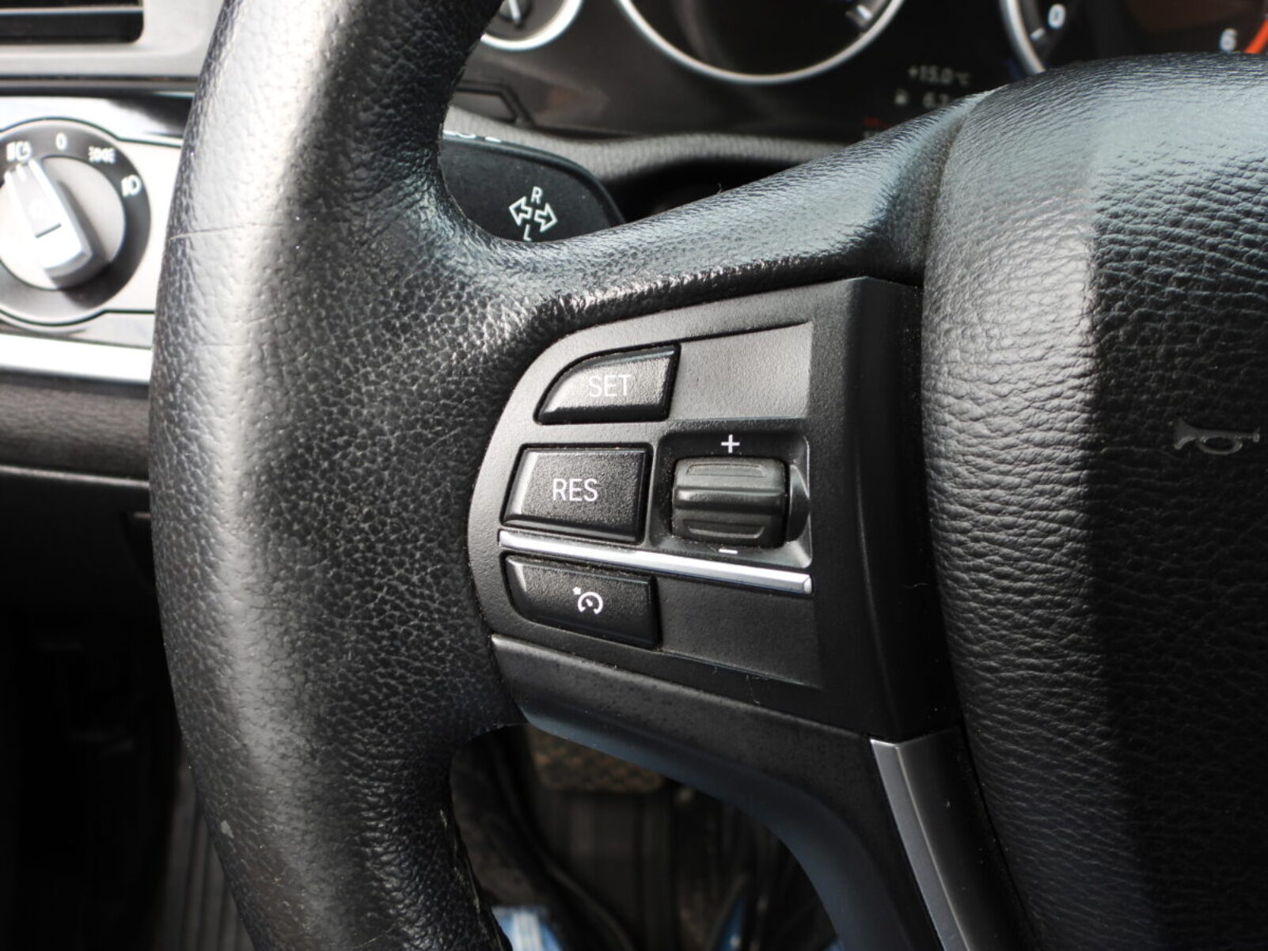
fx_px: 1282
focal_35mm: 35
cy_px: 476
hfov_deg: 52.6
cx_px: 634
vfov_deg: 40.7
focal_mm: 6.3
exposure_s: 1/80
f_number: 3.2
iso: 100
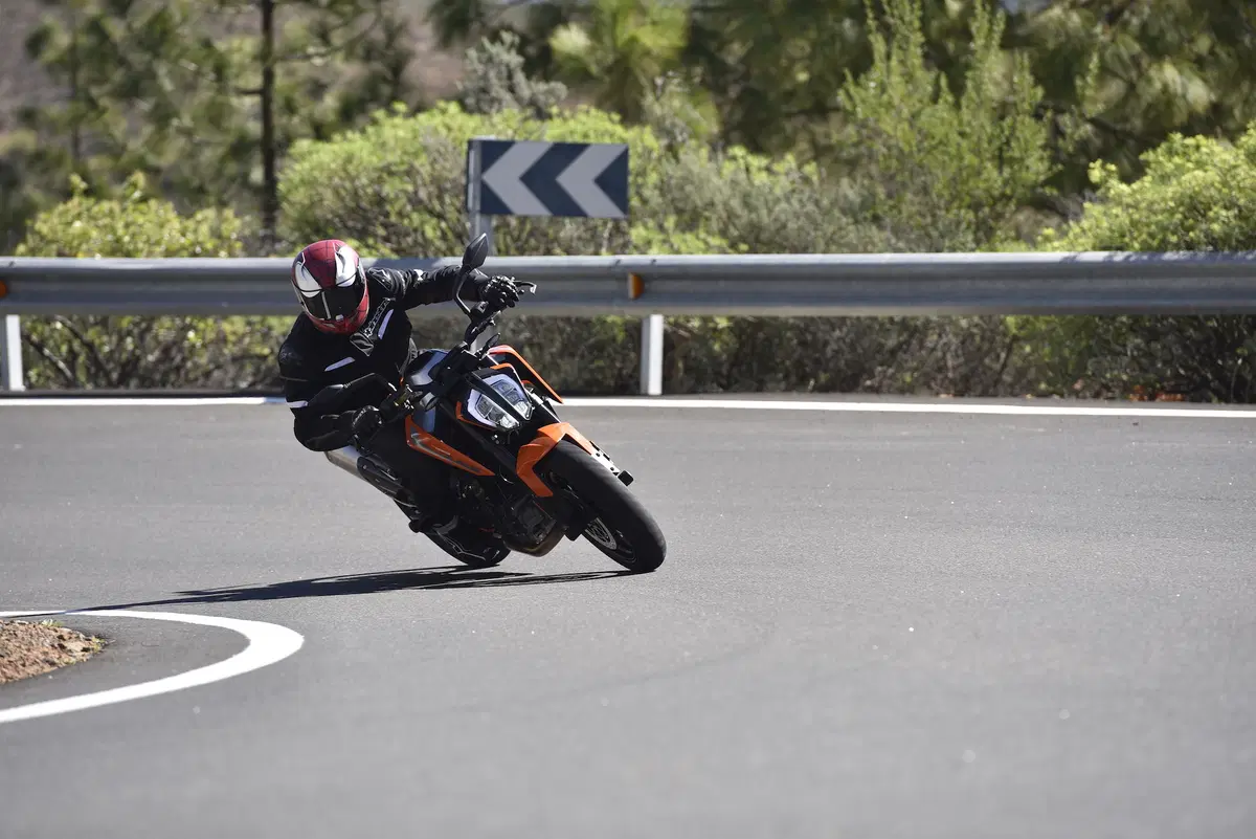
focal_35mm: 200
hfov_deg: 10.3
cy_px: 420
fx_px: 6980
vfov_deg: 6.9
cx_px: 628
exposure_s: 1/500
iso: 100
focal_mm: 200
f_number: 4.5
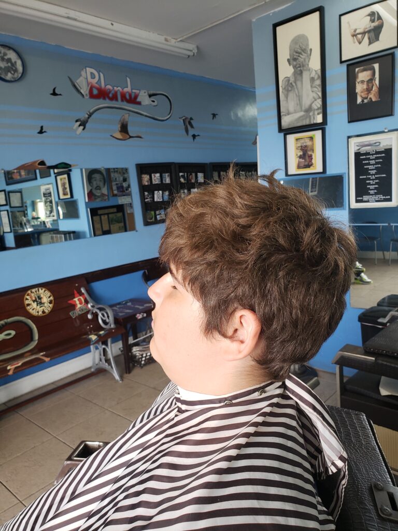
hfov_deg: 53.1
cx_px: 199
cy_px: 266
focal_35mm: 26
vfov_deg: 67.3
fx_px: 399
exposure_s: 1/60
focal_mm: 4.3
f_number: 2.4
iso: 160
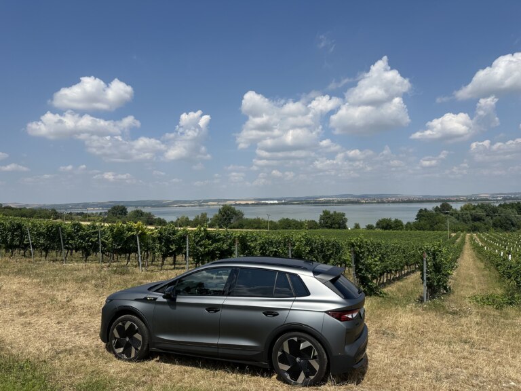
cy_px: 196
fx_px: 361
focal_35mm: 24
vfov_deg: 56.8
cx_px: 260
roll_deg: +1.1
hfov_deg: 71.6
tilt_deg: +1.1
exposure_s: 1/7576
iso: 80
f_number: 1.78
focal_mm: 6.86
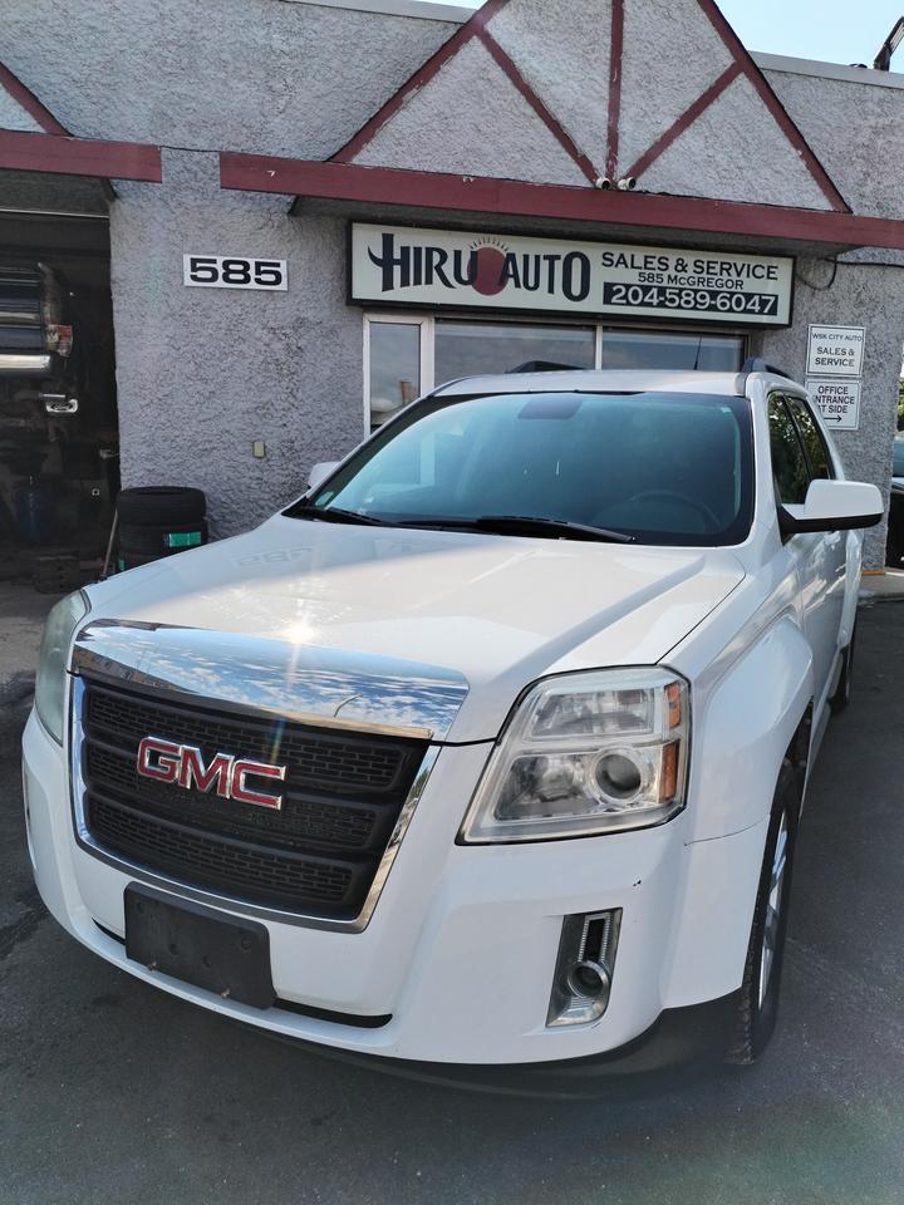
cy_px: 602
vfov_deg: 67.3
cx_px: 452
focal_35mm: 26
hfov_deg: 53.1
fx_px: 905
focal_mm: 4.75
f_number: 1.8
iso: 100
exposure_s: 1/1089
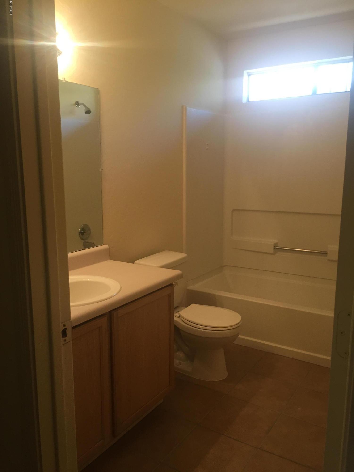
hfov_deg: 48.2
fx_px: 395
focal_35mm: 29
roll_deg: -0.1
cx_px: 177
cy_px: 236
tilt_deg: -8.5
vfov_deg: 61.7
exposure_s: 1/30
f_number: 2.2
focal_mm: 4.15
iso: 50
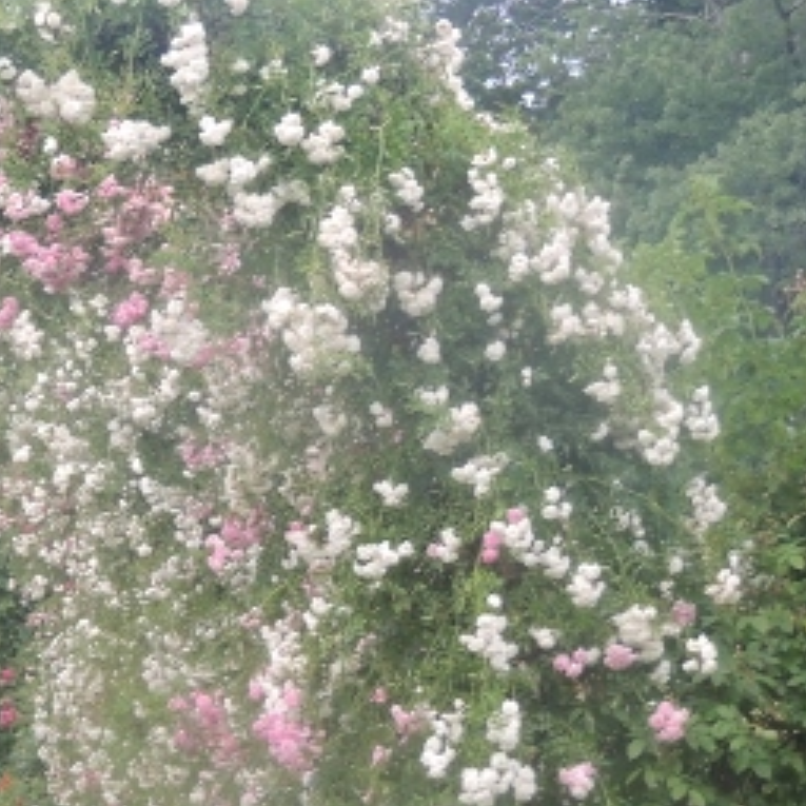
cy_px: 487
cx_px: 161
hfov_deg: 7.5
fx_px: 6138
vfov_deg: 7.5
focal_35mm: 233
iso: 400
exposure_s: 1/60
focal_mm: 18.7
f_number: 4.2
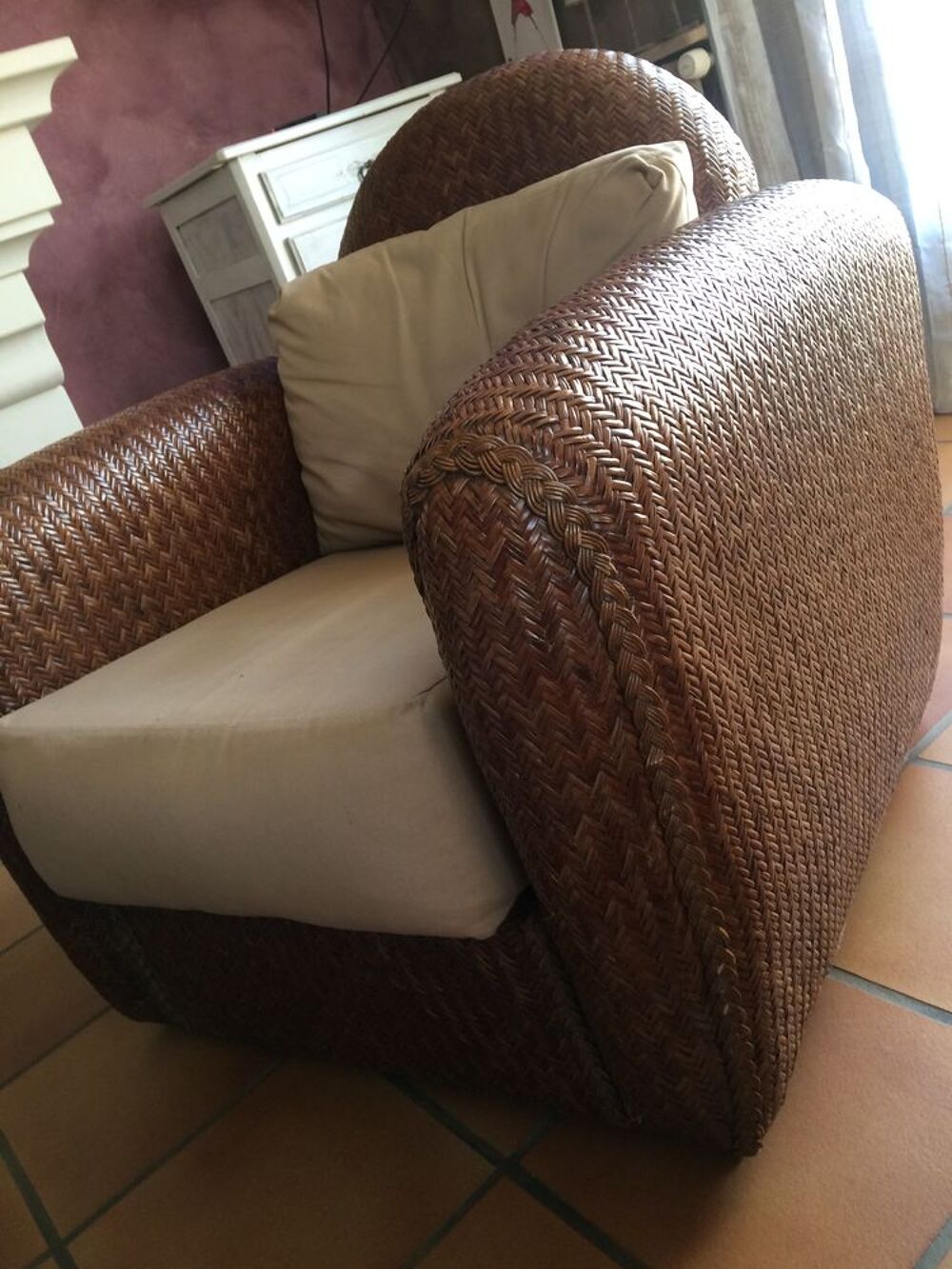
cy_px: 634
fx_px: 1063
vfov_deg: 61.7
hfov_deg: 48.2
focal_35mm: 29
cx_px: 476
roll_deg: +23.1
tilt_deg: -20.1
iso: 125
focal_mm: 4.15
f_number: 2.2
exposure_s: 1/33
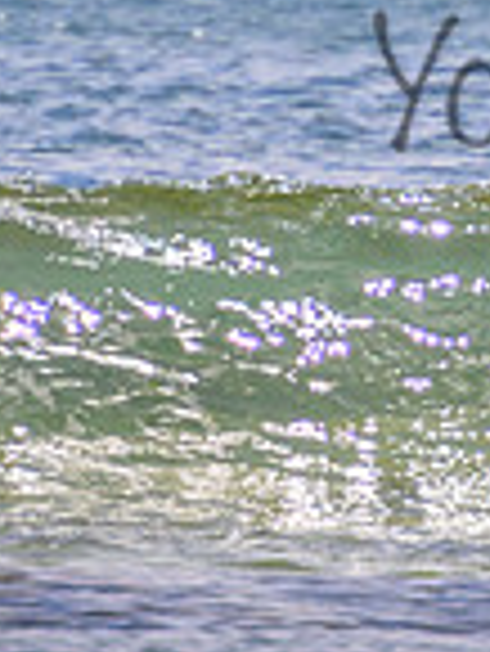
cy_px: 47
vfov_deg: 0.9
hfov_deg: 0.7
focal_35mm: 2119
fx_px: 39935
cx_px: 687
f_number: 5.6
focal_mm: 400
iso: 220
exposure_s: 1/2000
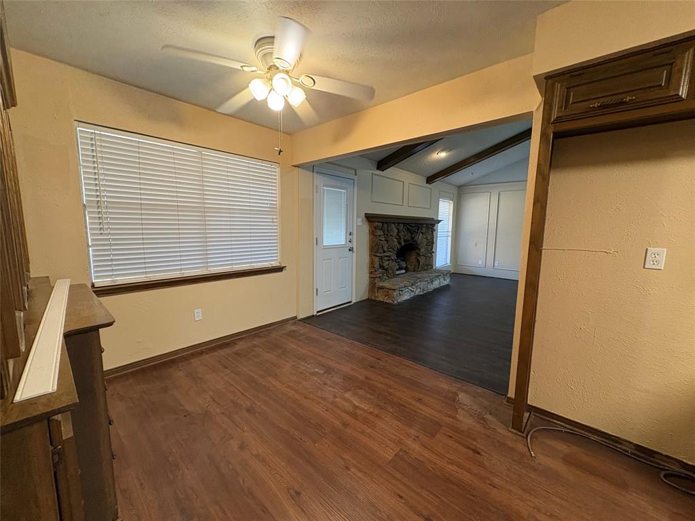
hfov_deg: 102.1
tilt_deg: -6.3
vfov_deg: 85.7
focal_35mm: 14
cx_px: 348
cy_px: 260
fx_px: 281
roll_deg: -0.4
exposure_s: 1/60
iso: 320
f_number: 2.2
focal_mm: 2.22
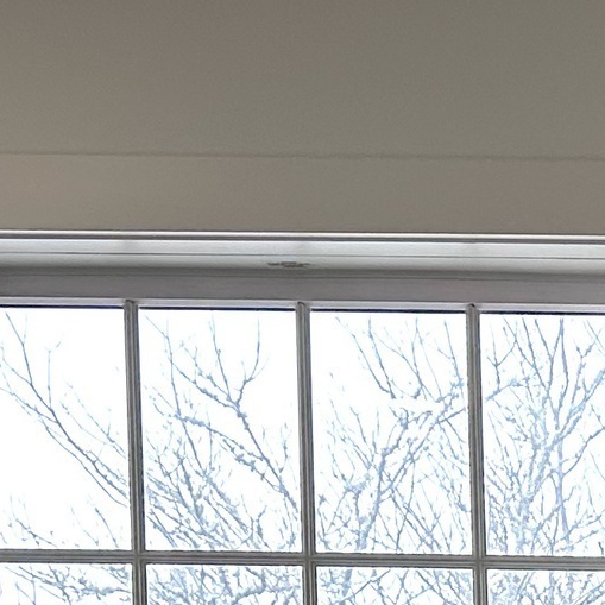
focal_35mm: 128
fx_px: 2531
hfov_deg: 12.2
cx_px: 1196
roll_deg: -0.4
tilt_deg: -4.2
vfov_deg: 12.2
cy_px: 1185
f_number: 1.78
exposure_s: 1/429
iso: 80
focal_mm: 6.86
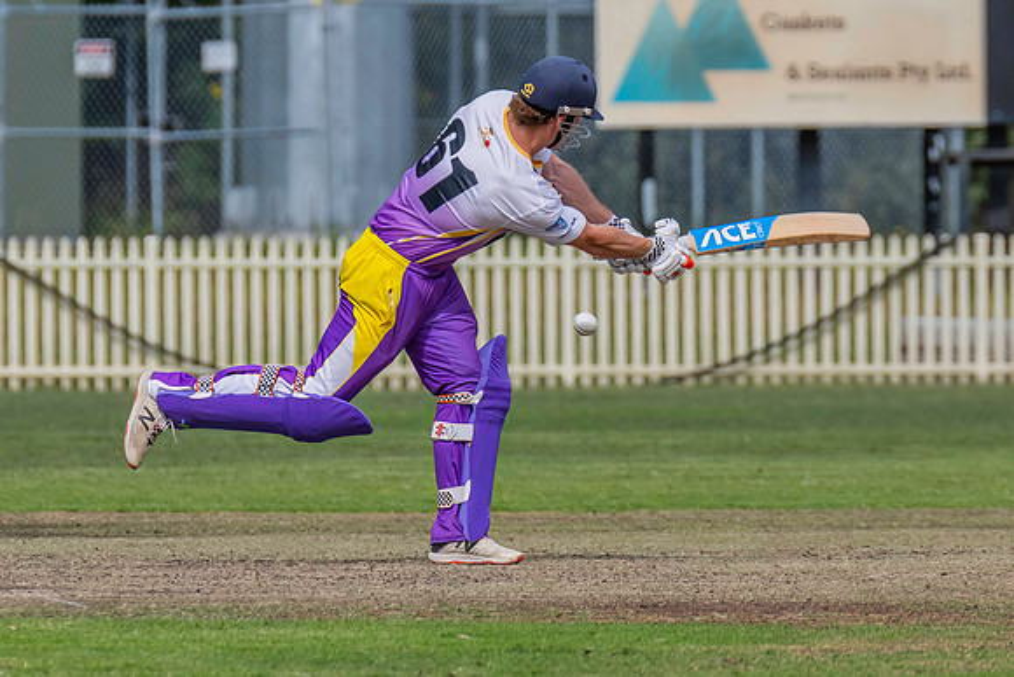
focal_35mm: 699
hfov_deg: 2.9
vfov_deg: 2.0
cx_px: 475
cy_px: 243
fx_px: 19697
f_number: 7.1
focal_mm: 440
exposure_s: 1/2500
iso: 800
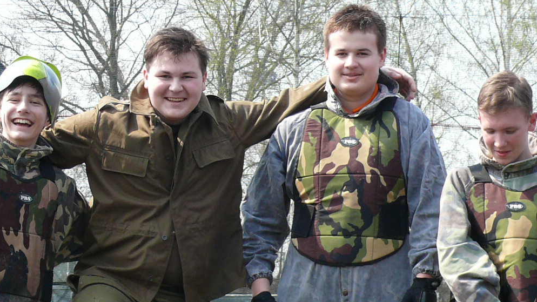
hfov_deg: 16.8
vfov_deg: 9.4
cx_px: 244
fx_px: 1823
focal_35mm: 128
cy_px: 296
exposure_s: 1/250
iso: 100
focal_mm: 9.9
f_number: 4
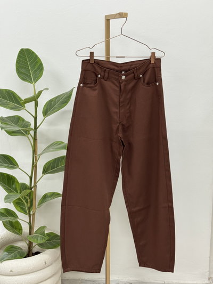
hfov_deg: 30.3
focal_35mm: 48
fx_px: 394
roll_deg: +0.6
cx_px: 106
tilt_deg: -14.1
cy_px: 142
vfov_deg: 39.6
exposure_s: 1/50
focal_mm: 6.76
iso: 160
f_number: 1.78
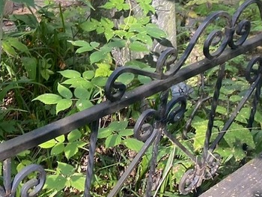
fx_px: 576
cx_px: -24
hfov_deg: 24.0
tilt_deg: -9.6
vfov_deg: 18.7
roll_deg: -4.2
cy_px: -13
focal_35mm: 76
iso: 64
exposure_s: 1/122
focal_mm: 4.25
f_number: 1.8
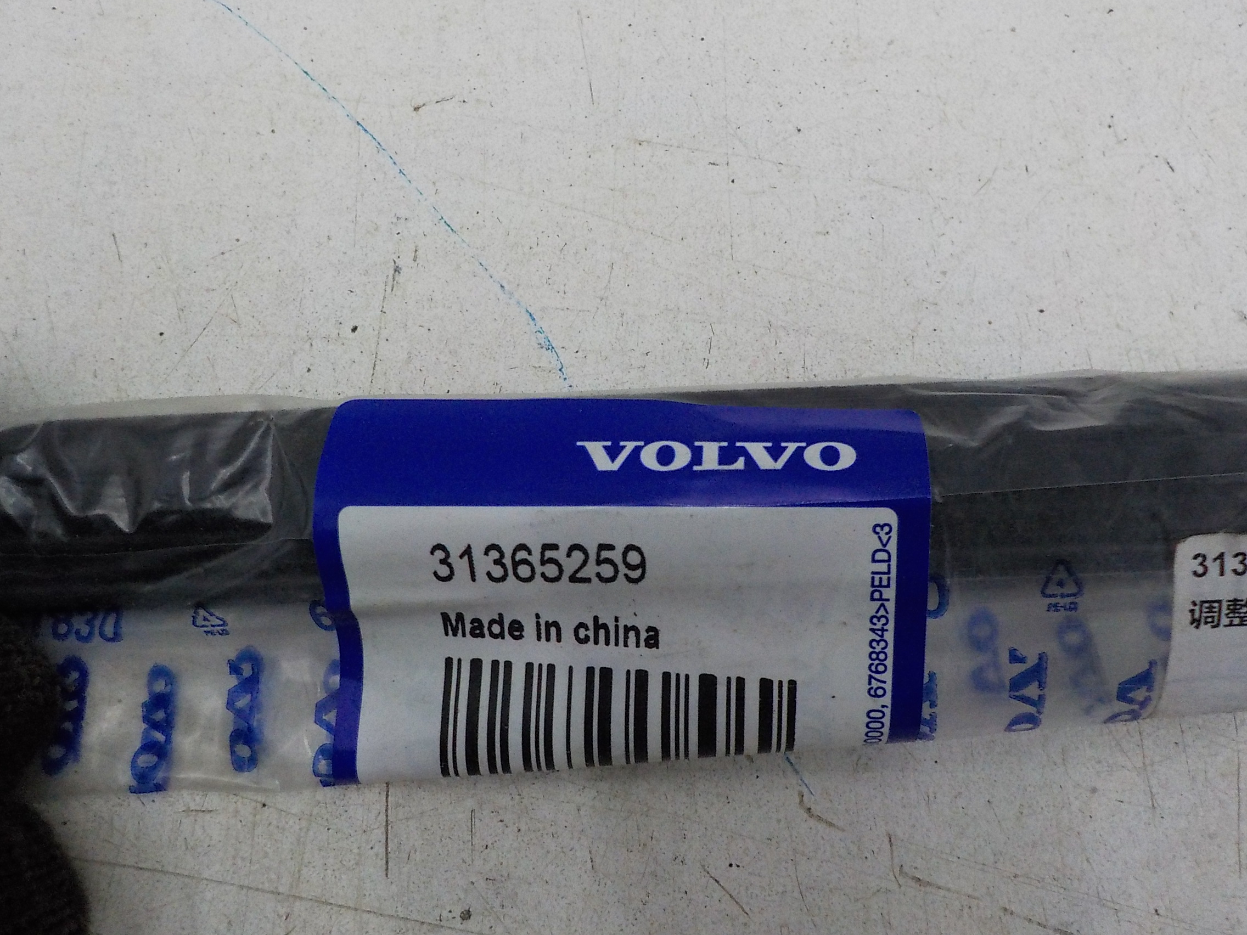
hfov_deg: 60.0
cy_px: 468
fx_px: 1081
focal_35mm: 30
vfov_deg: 46.8
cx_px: 624
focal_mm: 4.1
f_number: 3.3
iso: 500
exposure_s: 1/250
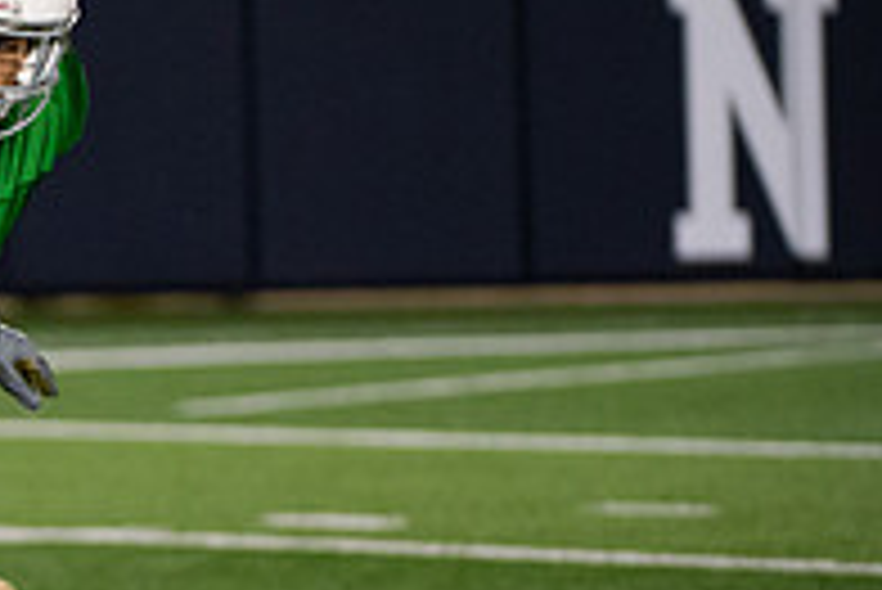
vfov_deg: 2.2
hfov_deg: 3.3
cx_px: -252
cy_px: 106
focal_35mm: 622
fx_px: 15250
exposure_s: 1/500
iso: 3600
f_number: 4
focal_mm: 210
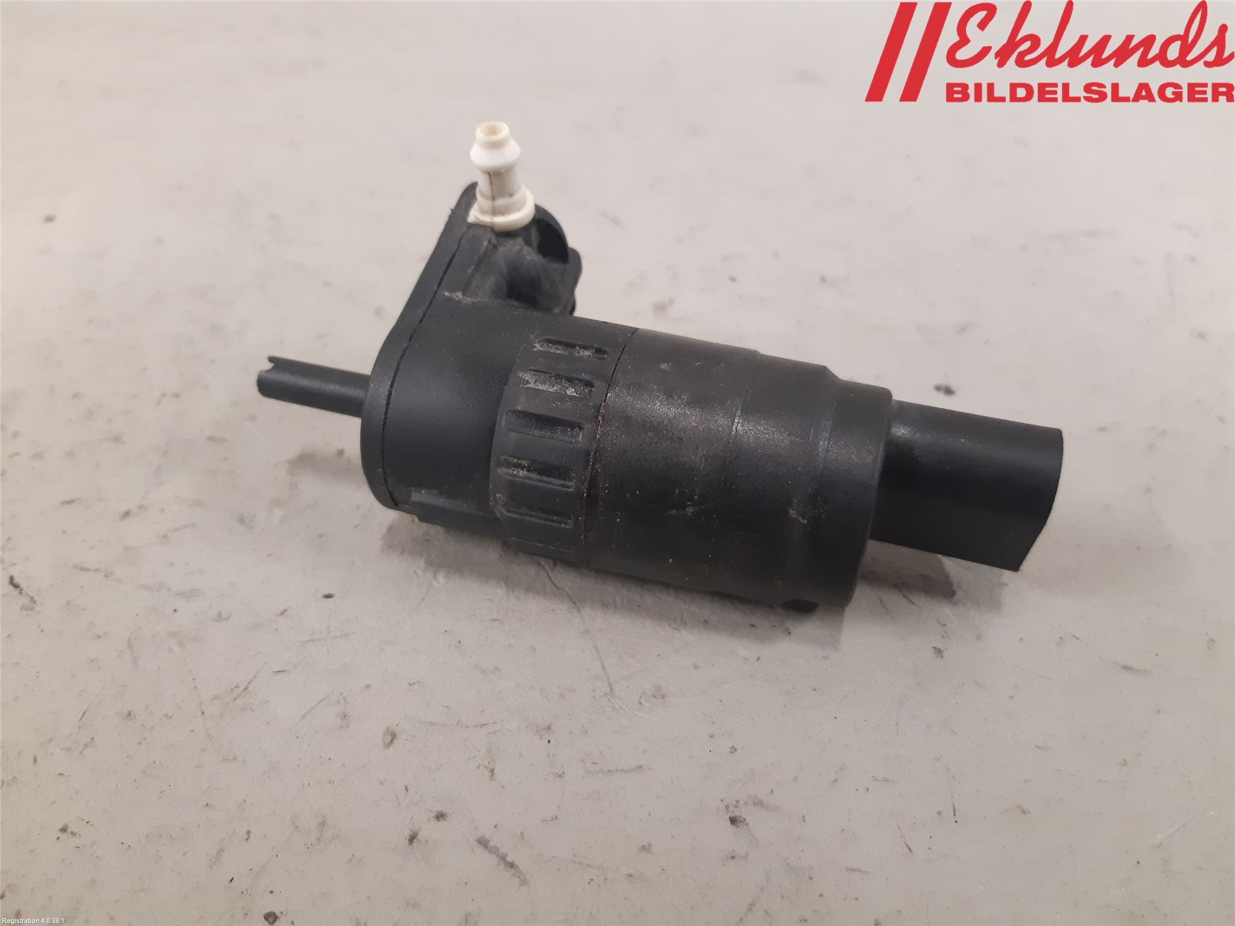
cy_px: 463
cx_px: 618
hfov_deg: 67.3
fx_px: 928
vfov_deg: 53.1
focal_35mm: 26
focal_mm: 3.93
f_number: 1.7
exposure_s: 1/50
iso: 250
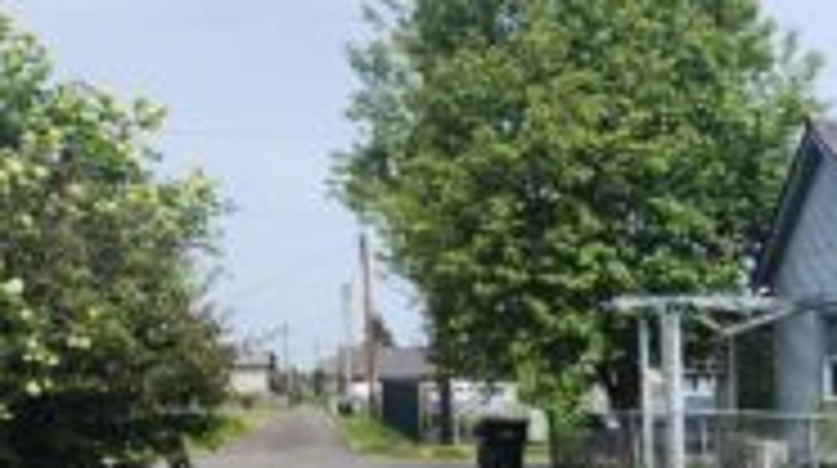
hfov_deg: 34.2
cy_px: 562
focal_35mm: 54
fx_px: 1197
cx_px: 886
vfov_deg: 20.7
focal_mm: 6.4
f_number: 1.8
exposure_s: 1/929
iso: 12
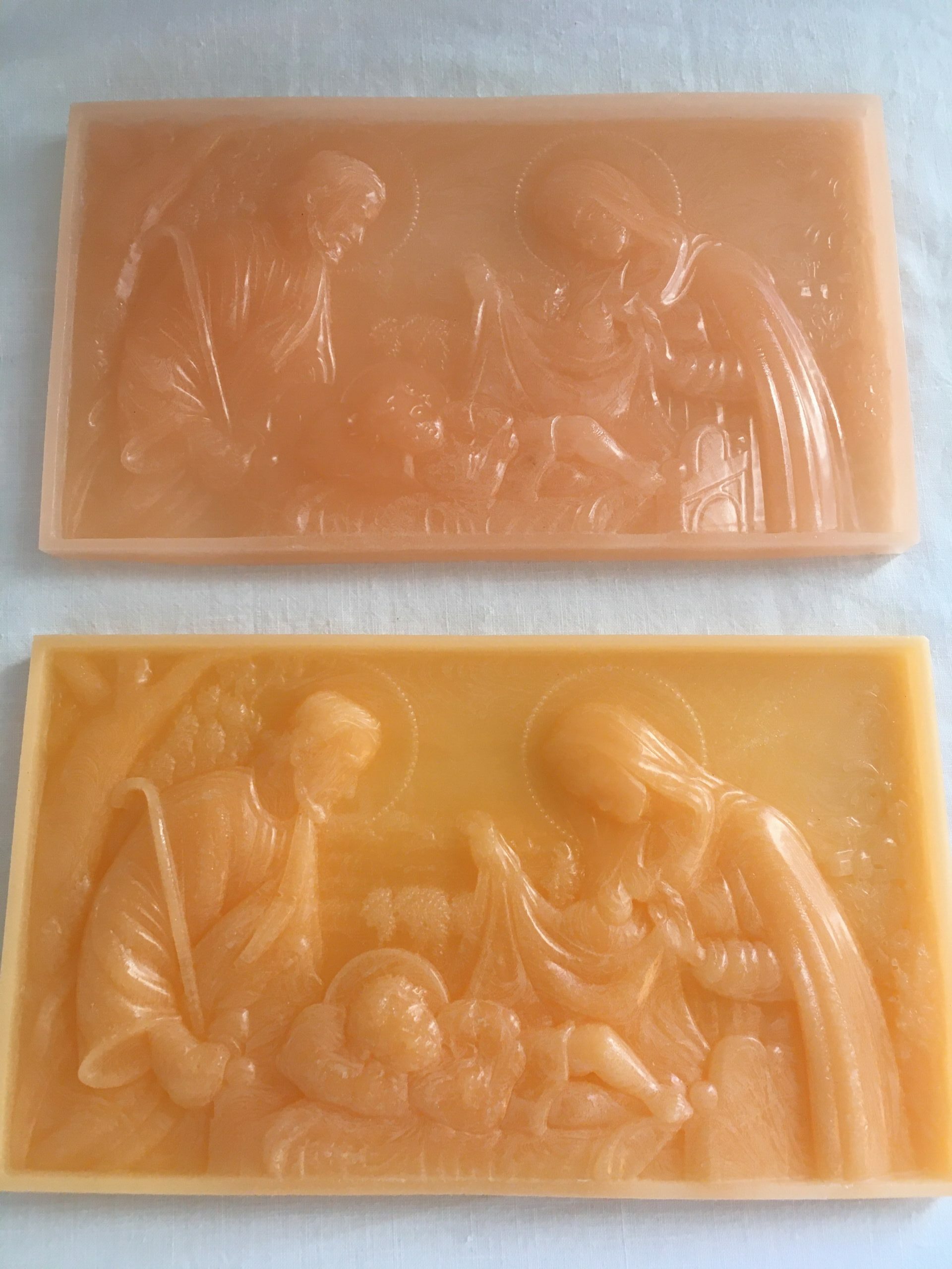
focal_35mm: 29
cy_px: 634
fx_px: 1063
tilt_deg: -79.0
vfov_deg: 61.7
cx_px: 476
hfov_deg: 48.2
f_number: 2.2
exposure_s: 1/33
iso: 40
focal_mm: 4.15
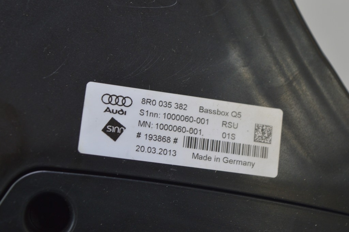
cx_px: 174
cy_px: 116
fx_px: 697
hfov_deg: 28.1
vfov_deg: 18.9
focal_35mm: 72
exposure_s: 1/20
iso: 400
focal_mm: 48
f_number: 5.6
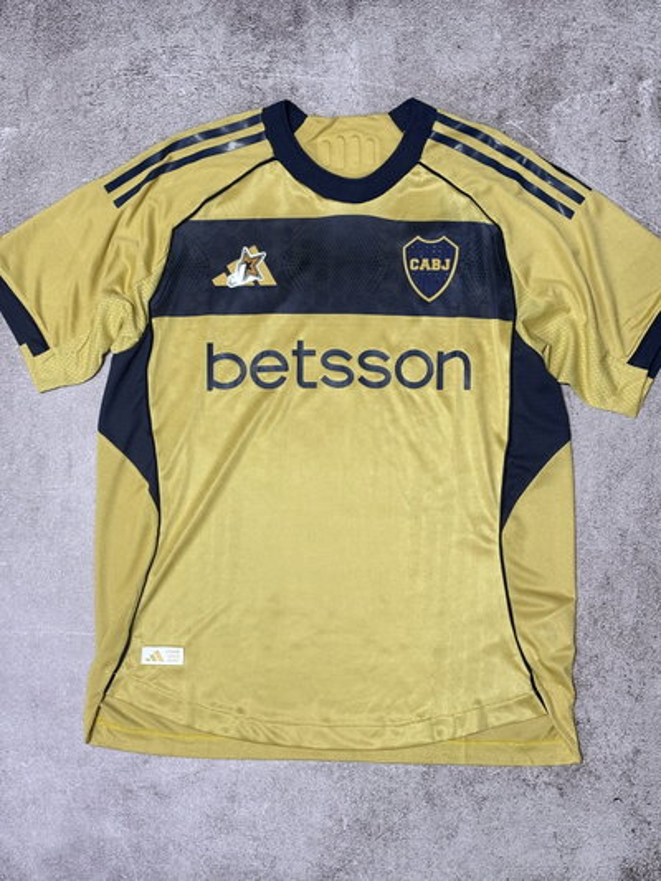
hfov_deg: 28.0
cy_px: 440
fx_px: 1323
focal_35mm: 52
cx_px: 330
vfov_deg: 36.8
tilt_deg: -84.0
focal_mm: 5.96
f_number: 1.6
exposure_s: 1/33
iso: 125
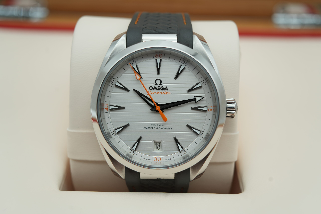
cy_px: 107
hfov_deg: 54.4
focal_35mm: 35
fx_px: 312
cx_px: 160
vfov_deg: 37.9
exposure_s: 1/250
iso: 400
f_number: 5
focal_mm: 35
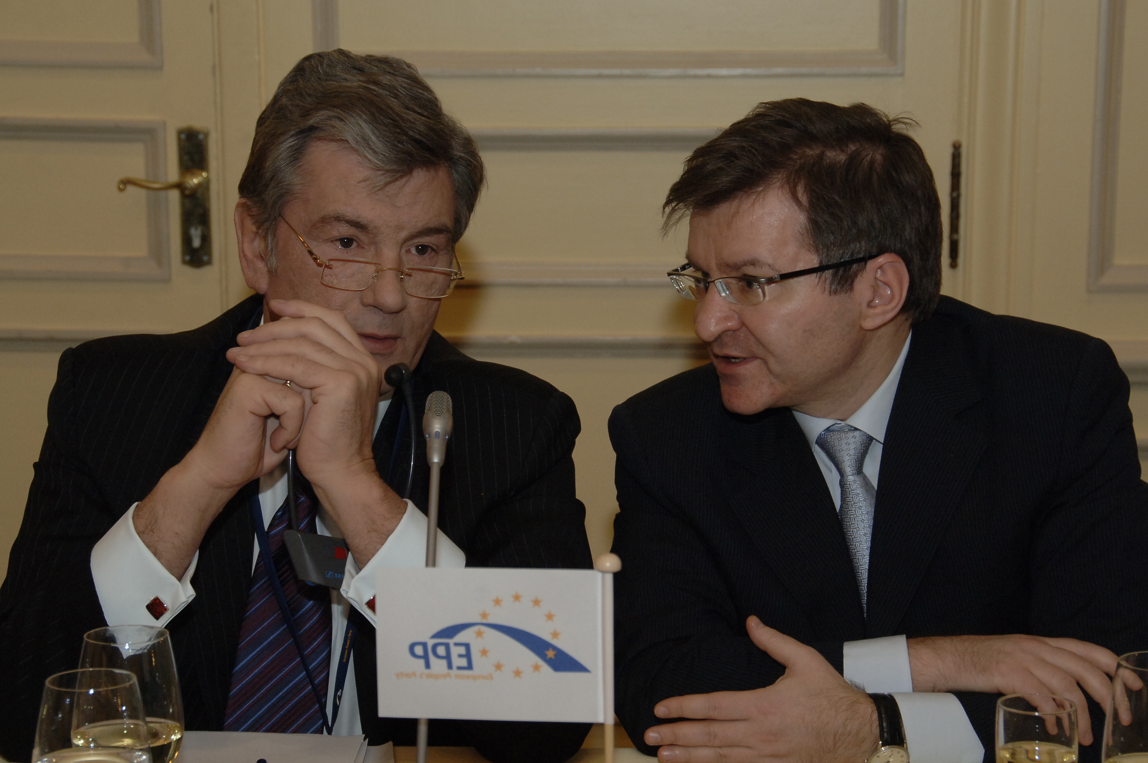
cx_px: 569
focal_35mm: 98
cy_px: 409
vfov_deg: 13.9
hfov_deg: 20.8
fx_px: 3122
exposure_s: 1/40
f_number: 7.1
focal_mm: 60
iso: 640
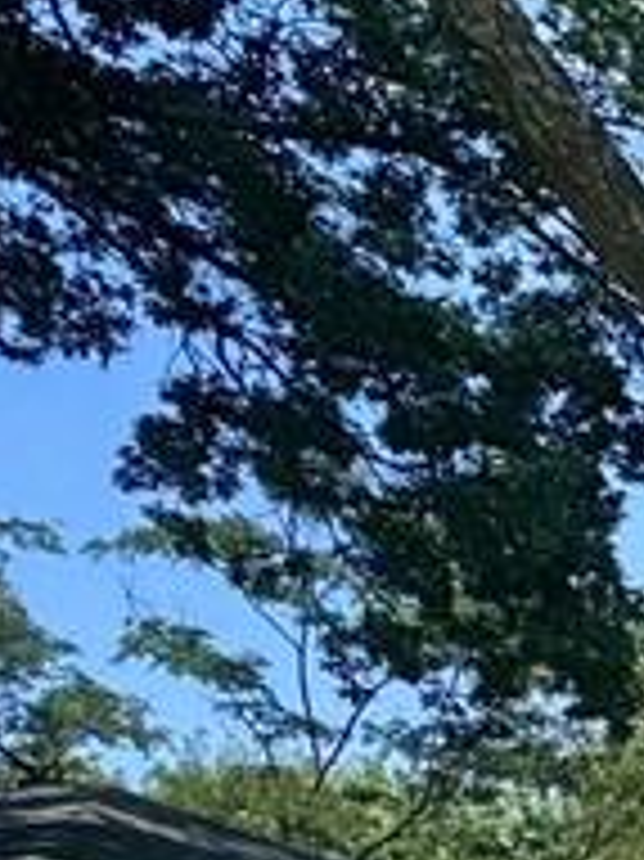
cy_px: 1094
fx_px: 1862
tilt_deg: +5.4
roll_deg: +0.8
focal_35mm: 75
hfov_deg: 9.9
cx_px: 2189
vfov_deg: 23.3
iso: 50
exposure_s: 1/2342
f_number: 2.2
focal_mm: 2.22
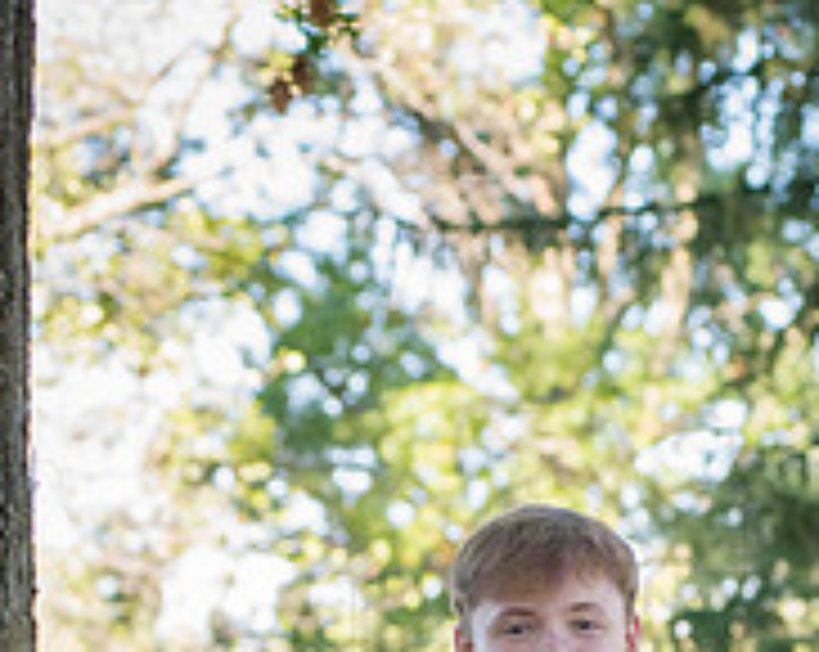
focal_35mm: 186
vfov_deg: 8.1
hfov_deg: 10.4
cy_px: 994
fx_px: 4501
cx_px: 567
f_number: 5
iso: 800
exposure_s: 1/320
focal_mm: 80
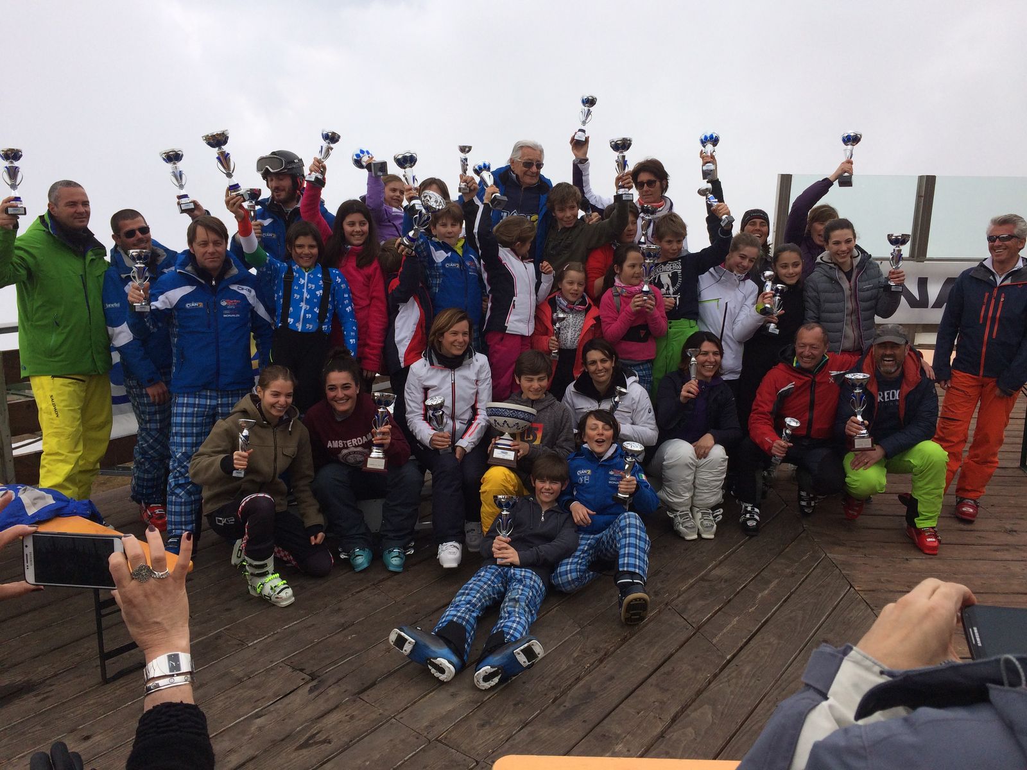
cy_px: 385
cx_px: 514
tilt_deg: -10.1
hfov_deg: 61.7
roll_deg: +0.4
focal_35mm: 29
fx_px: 860
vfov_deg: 48.2
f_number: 2.2
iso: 32
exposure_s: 1/3425
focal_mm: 4.15
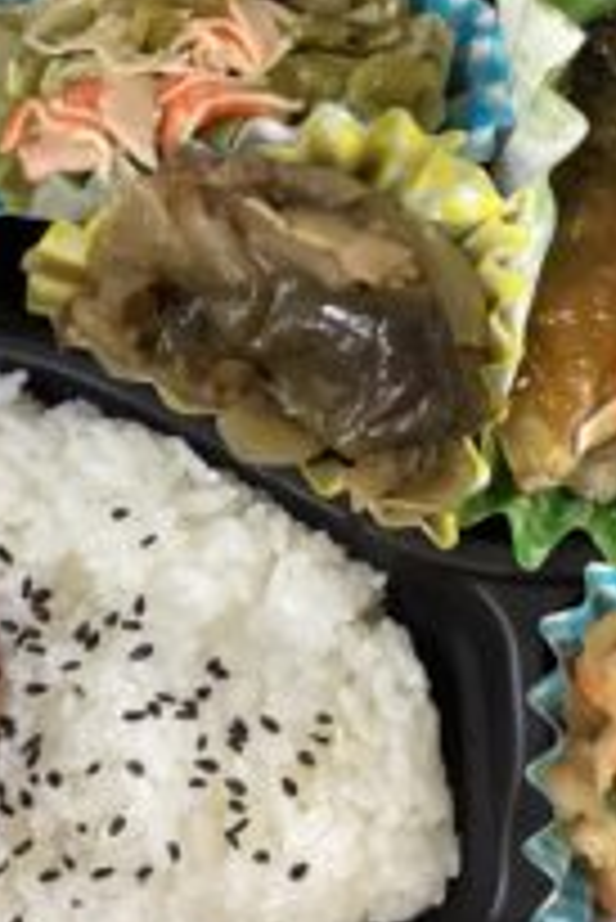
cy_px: 461
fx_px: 1512
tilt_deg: -81.6
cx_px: 205
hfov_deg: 22.9
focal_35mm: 59
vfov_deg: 33.9
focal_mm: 3.3
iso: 250
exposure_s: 1/60
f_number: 2.4
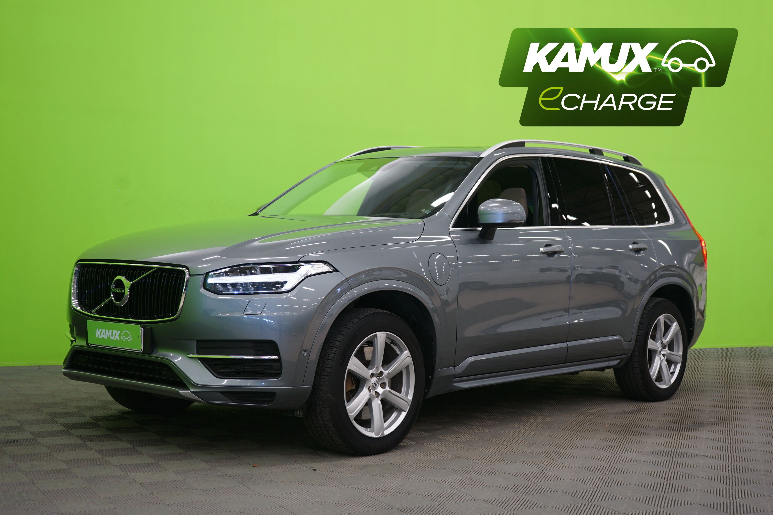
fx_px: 1031
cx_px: 386
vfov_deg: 28.1
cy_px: 258
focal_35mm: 48
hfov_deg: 41.1
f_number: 5
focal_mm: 48
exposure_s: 1/8
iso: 400
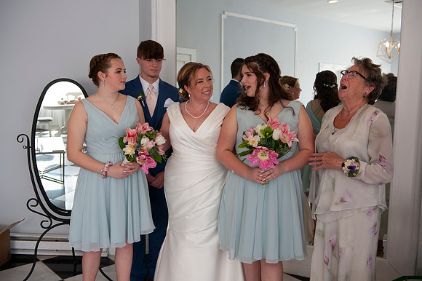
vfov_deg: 35.0
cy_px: 140
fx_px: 445
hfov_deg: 50.7
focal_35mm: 38
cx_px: 211
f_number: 4
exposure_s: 1/60
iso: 125
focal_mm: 38
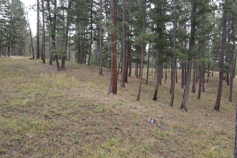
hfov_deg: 71.5
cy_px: 79
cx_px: 119
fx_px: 165
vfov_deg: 51.3
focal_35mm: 25
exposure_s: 1/15
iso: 190
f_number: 2.8
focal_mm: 4.5
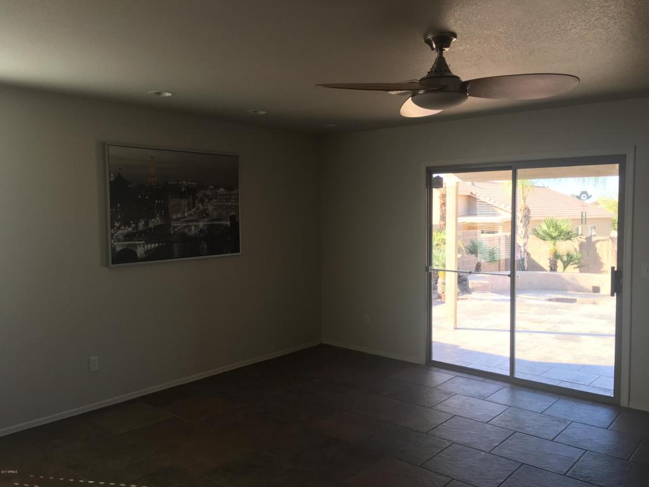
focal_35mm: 29
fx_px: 544
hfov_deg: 61.7
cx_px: 324
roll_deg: +0.1
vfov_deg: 48.2
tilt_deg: -2.6
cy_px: 244
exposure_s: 1/120
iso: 40
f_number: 2.2
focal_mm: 4.15
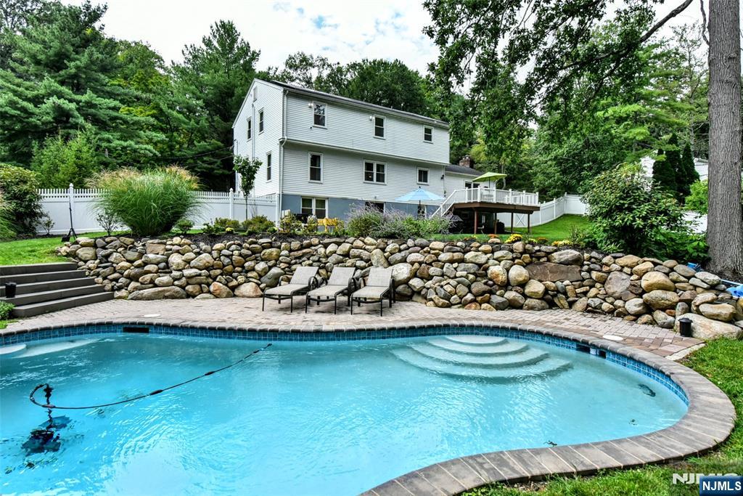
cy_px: 248
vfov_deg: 61.9
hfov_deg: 84.0
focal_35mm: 20
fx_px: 413
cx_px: 372
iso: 2800
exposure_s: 1/4000
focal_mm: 20
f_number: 9
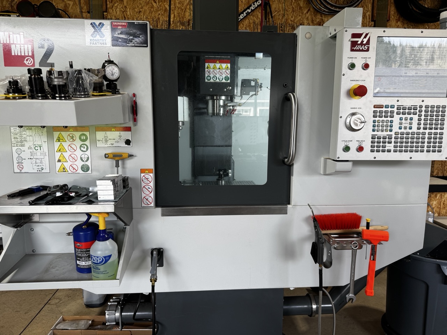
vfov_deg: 56.8
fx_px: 310
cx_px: 224
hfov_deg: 71.6
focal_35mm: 24
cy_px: 168
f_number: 1.78
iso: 50
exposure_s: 1/128
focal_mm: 6.76
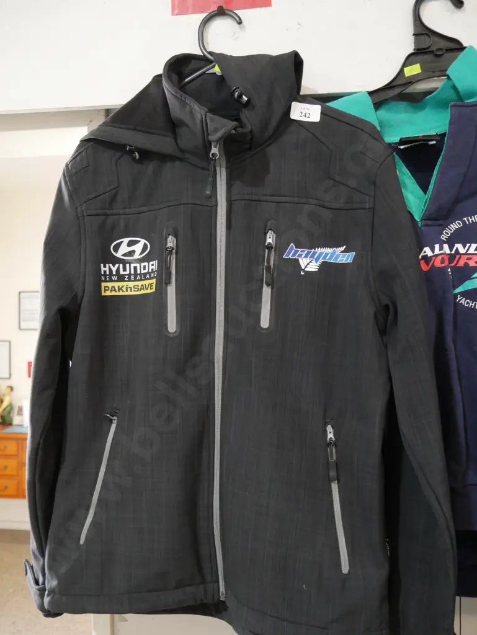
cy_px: 318
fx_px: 551
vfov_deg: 59.9
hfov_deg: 46.8
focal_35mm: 30
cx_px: 238
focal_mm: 15
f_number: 3.6
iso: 1600
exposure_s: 1/60
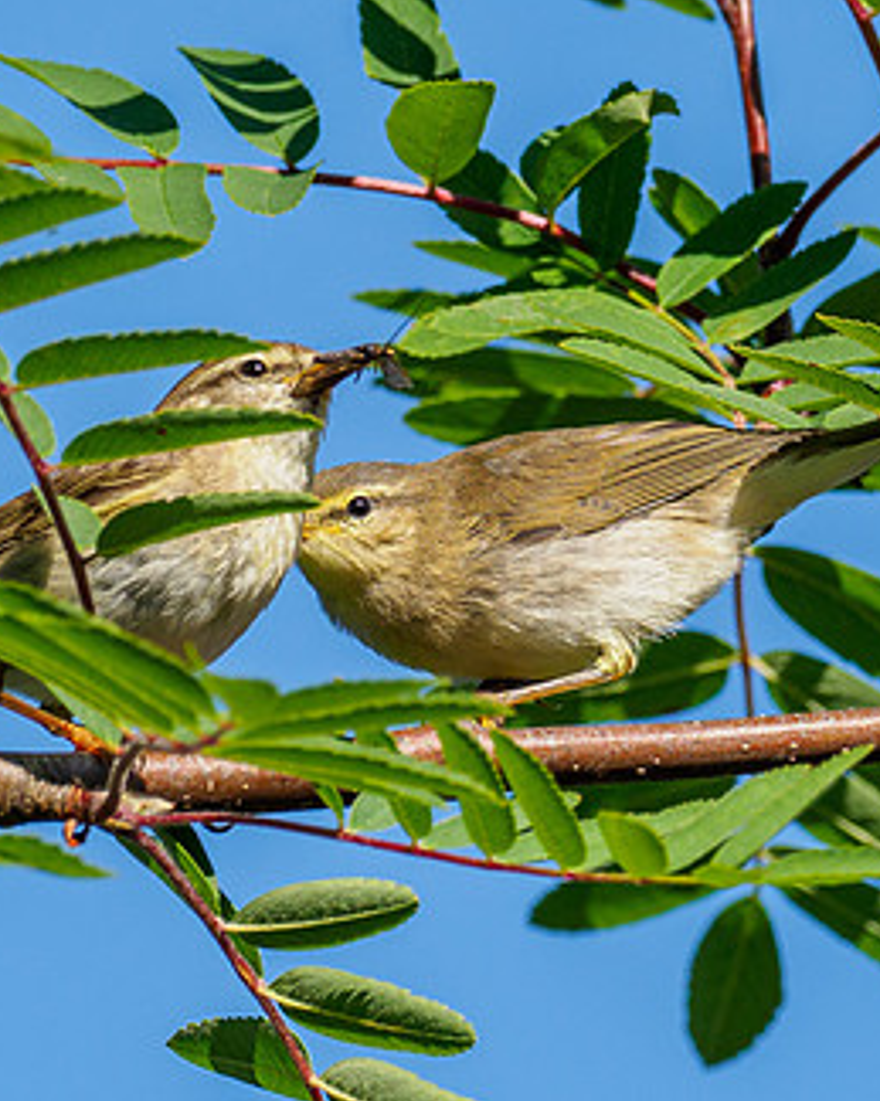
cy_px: 578
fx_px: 50778
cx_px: 533
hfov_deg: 1.0
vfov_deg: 1.2
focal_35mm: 1559
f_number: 6.3
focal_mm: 300
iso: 200
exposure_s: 1/640
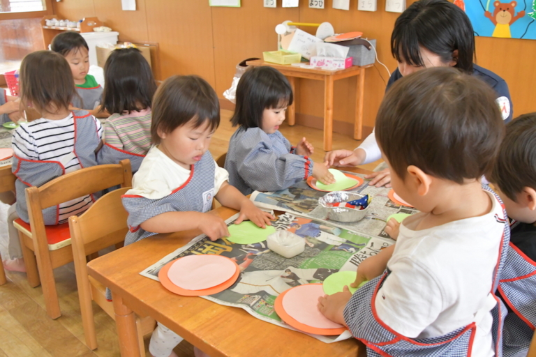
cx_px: 268
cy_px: 178
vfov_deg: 40.0
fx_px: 491
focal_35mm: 33
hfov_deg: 57.2
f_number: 7.1
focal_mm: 22
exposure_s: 1/200
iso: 4000
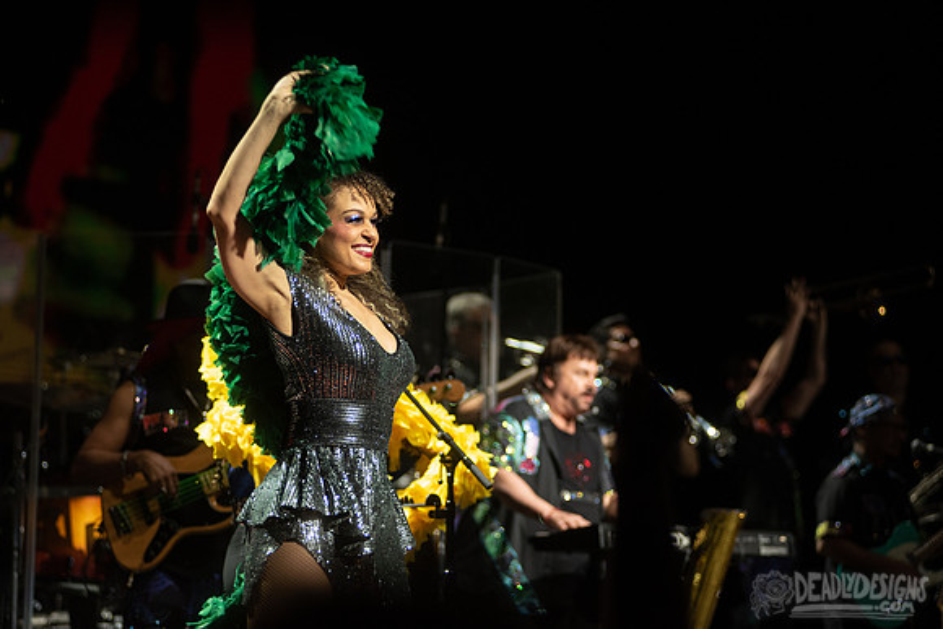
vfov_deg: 11.1
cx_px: 412
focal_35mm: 124
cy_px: 275
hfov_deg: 16.5
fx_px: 3243
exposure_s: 1/640
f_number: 3.2
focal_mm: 110
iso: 1250
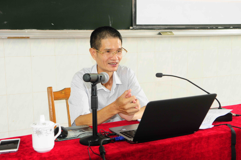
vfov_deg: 26.4
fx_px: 341
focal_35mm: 51
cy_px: 80
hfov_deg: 38.9
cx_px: 120
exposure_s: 1/30
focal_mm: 34
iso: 560
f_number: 4
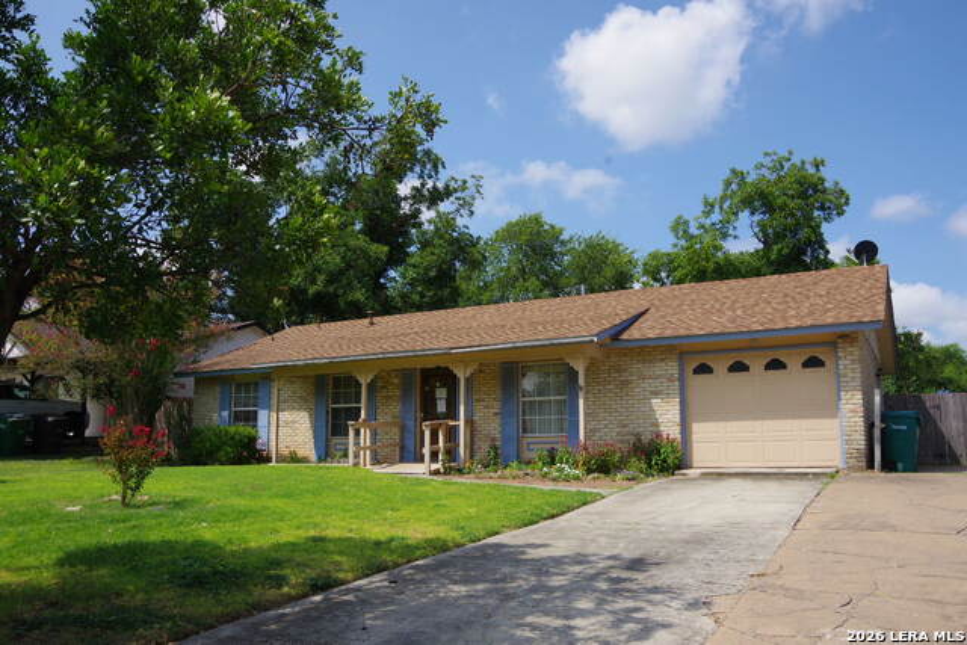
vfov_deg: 48.0
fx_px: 725
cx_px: 484
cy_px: 322
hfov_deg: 67.4
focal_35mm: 27
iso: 200
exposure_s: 1/160
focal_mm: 18
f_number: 13
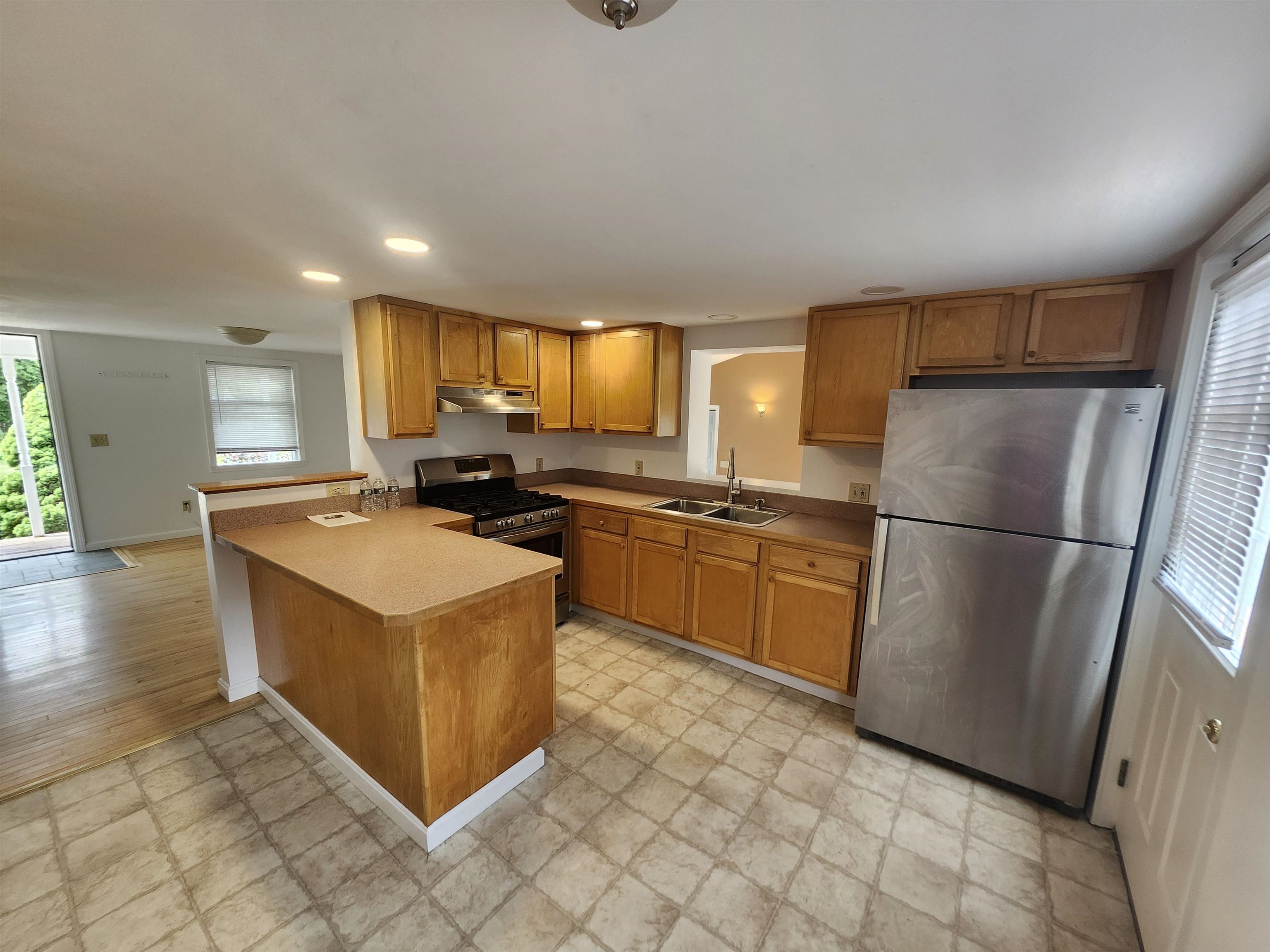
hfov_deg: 106.2
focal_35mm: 13
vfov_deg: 89.9
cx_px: 635
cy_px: 476
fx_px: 477
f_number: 2.2
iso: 100
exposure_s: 1/60
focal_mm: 1.74
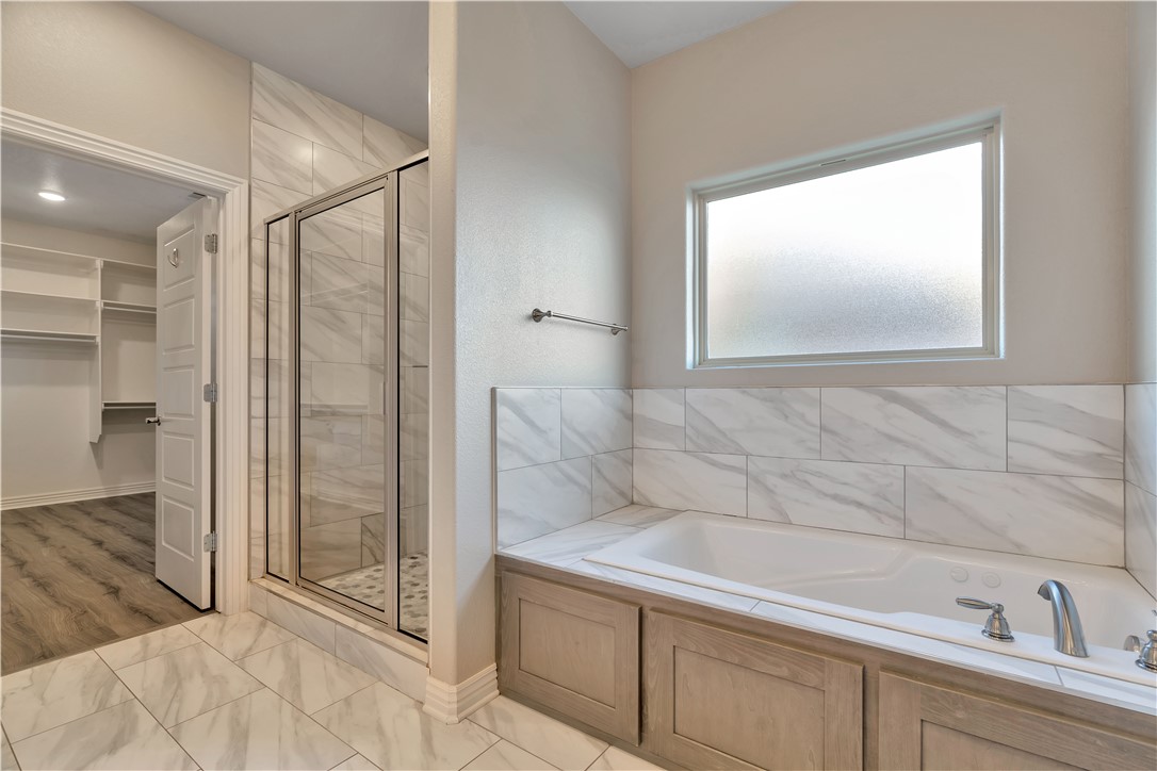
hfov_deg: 96.7
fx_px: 514
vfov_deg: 73.7
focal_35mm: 16
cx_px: 578
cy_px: 386
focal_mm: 16
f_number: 6.3
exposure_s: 1/3
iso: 100
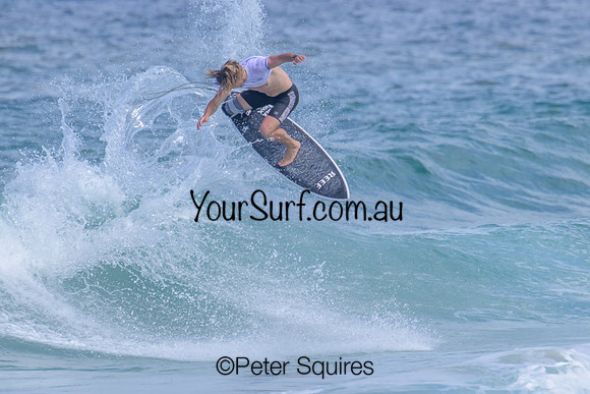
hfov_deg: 1.9
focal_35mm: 1081
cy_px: 230
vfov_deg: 1.3
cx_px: 398
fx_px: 17713
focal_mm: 800
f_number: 11
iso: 800
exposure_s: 1/2000
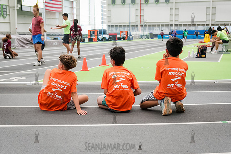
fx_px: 340
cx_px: 117
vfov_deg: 25.4
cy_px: 96
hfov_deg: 37.5
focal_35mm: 53
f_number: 3.5
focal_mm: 38
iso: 6400
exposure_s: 1/1000
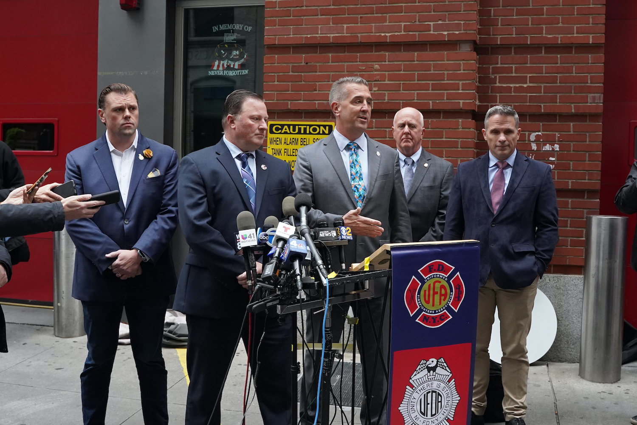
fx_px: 743
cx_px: 318
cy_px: 212
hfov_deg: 46.4
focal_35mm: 42
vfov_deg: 31.9
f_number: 5
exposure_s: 1/250
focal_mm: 28
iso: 4000
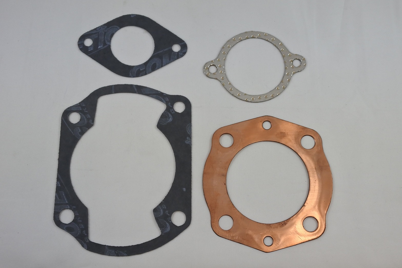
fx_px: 480
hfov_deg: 45.4
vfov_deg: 31.2
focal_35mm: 43
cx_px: 201
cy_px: 134
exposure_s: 1/250
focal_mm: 16.1
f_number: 4.5
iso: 400
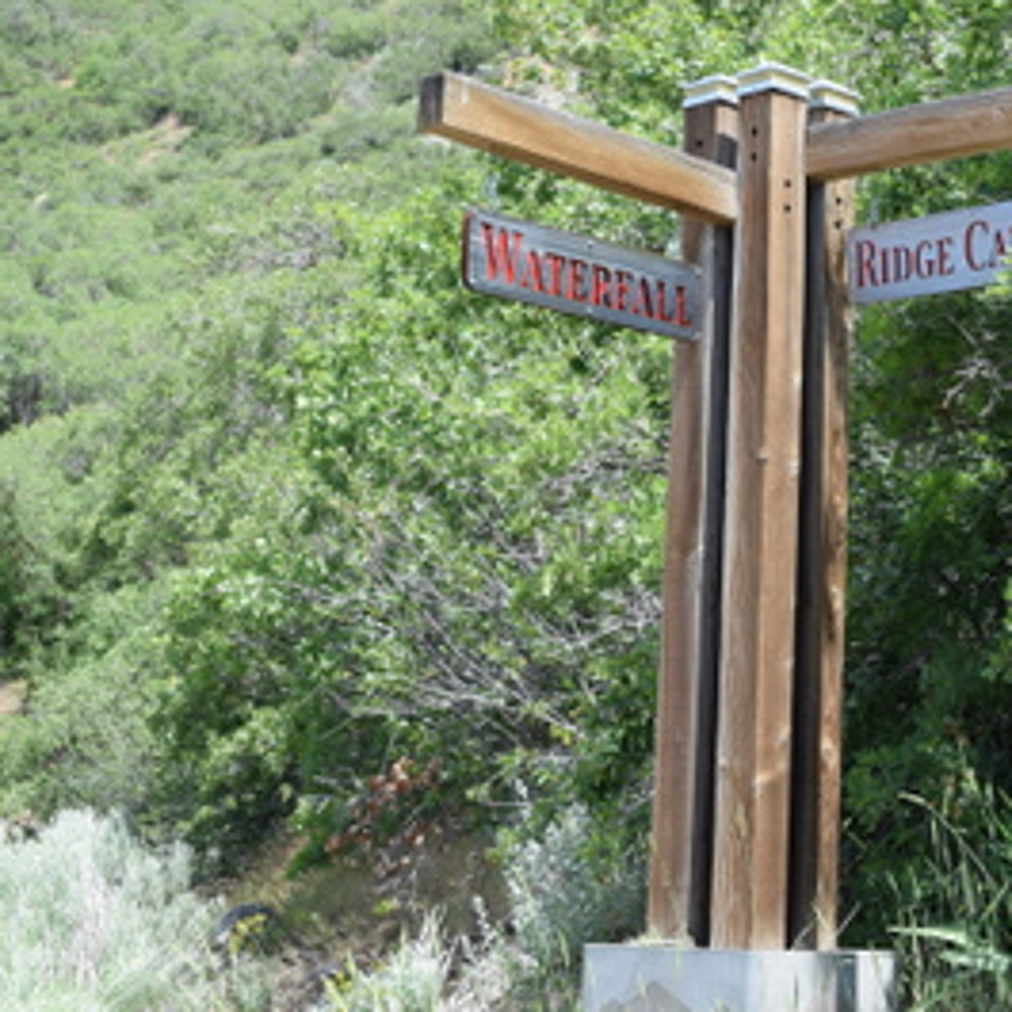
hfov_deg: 21.2
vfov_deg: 21.6
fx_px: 2646
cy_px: 432
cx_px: 920
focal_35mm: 80
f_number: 8
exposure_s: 1/250
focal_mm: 26
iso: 250
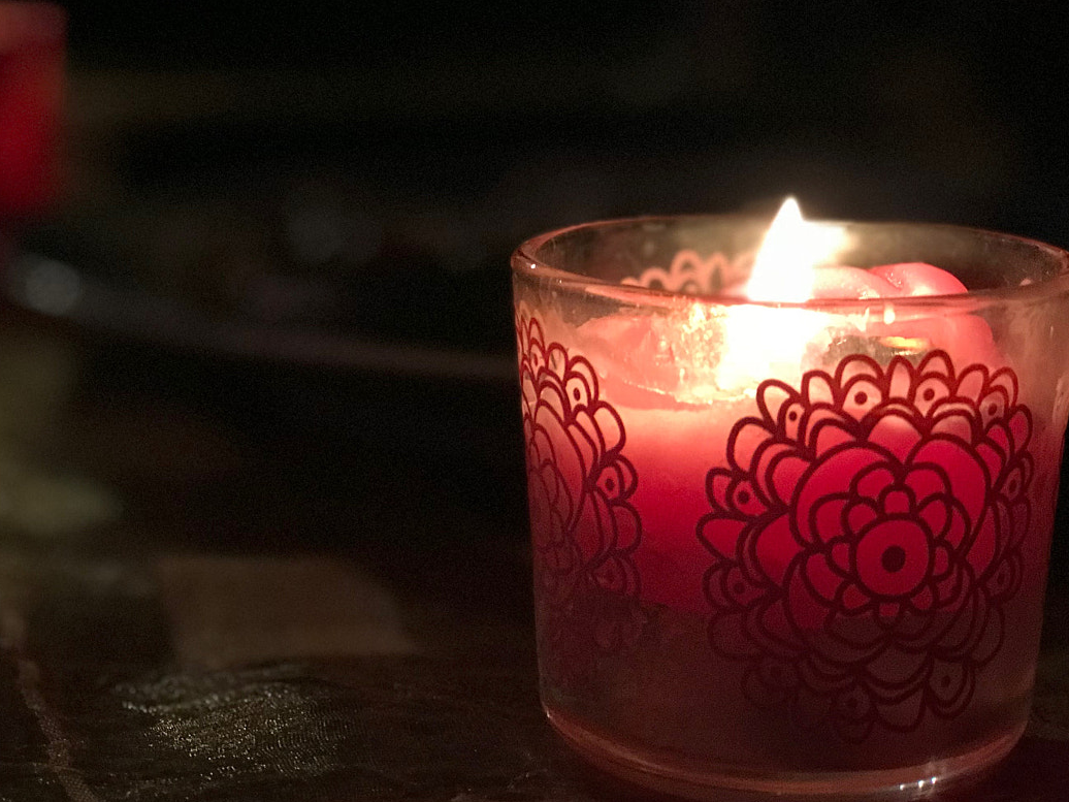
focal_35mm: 88
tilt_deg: -10.8
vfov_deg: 16.8
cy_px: 352
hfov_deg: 22.2
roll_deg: -1.4
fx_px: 2718
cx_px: 408
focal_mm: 6.6
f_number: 2.8
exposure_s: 1/50
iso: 250
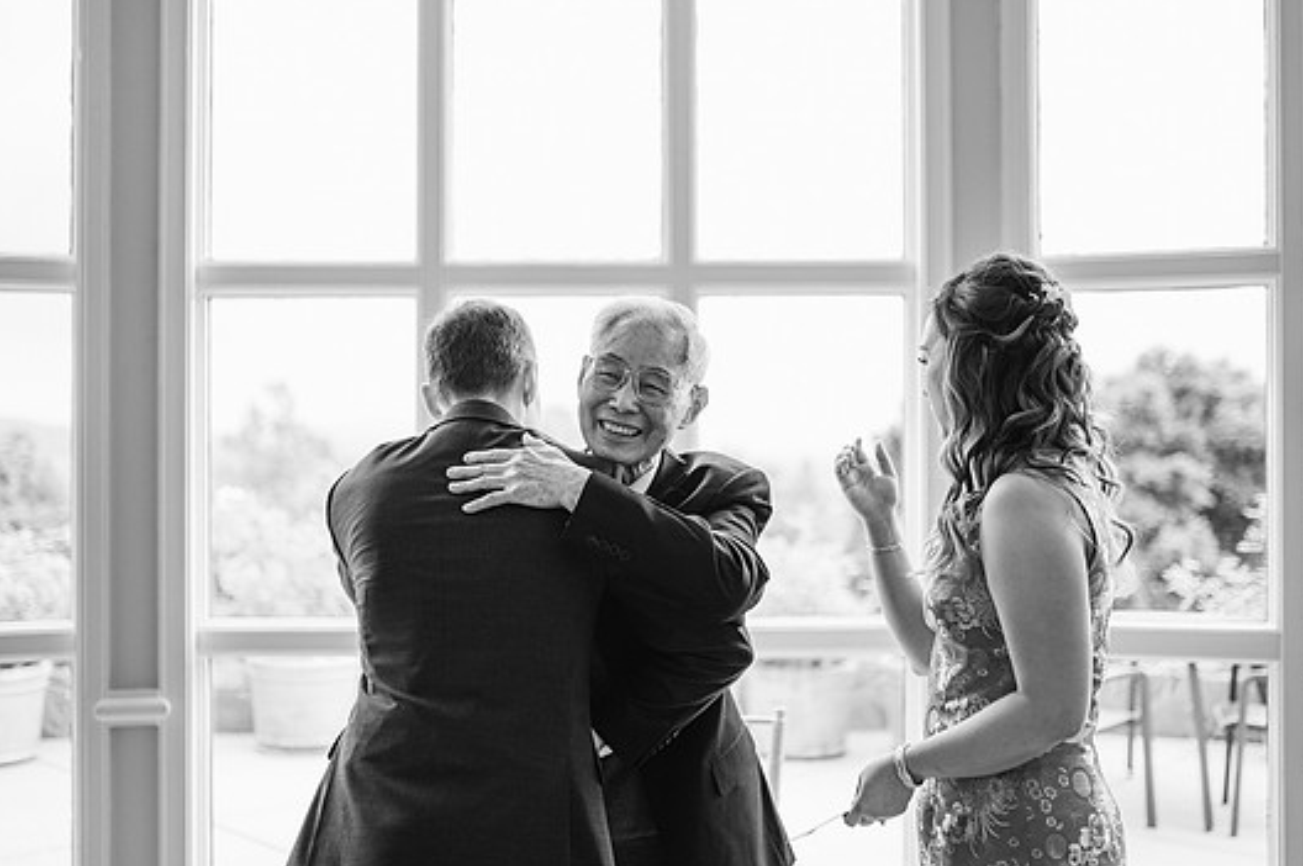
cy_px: 444
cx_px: 614
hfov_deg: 49.6
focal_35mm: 39
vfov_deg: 34.1
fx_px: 1410
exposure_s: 1/1000
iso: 100
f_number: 1.4
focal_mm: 35
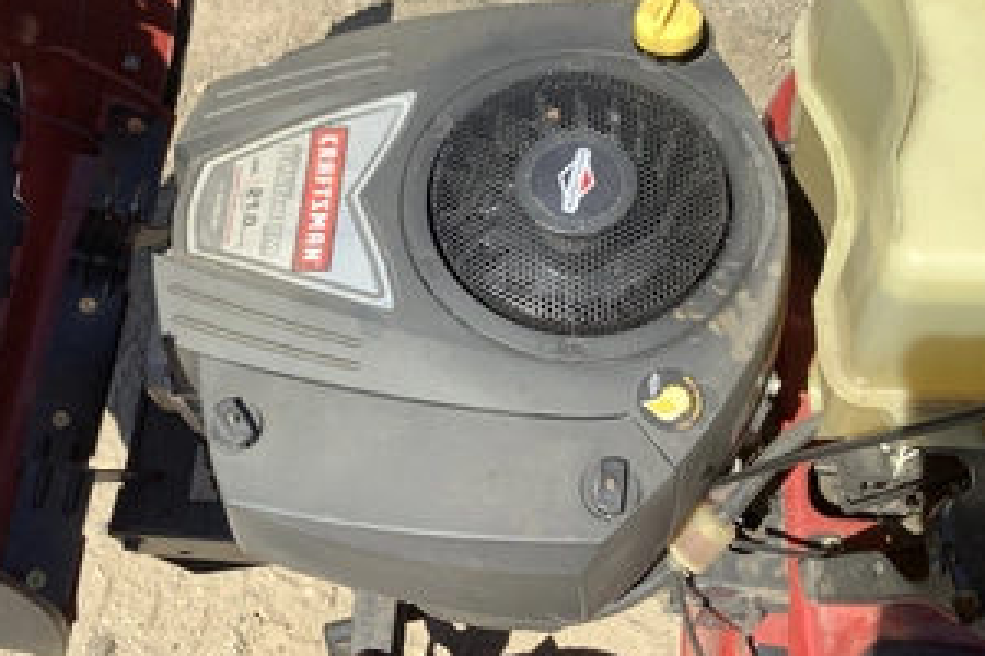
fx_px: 1176
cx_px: 378
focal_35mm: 43
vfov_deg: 31.0
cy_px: 239
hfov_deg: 45.1
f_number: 2.4
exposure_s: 1/1148
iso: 25
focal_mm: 3.3
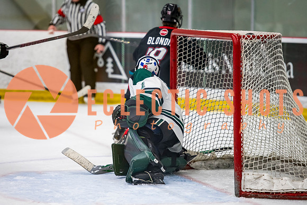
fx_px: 1713
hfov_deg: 10.2
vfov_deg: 6.8
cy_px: 105
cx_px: 136
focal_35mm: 201
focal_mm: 175
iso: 2000
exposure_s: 1/640
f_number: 3.2
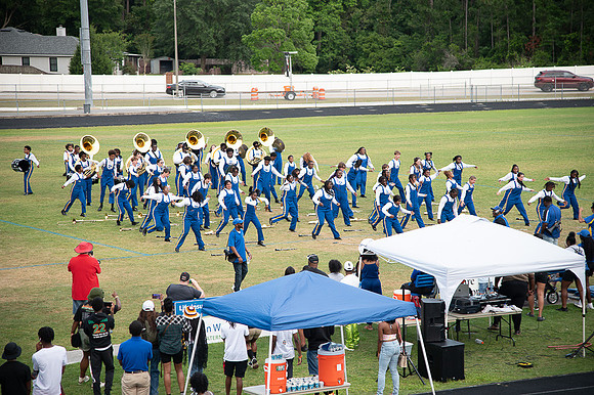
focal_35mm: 110
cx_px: 297
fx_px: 1814
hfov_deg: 18.6
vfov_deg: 12.4
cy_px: 198
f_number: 4
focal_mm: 110
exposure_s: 1/200
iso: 400
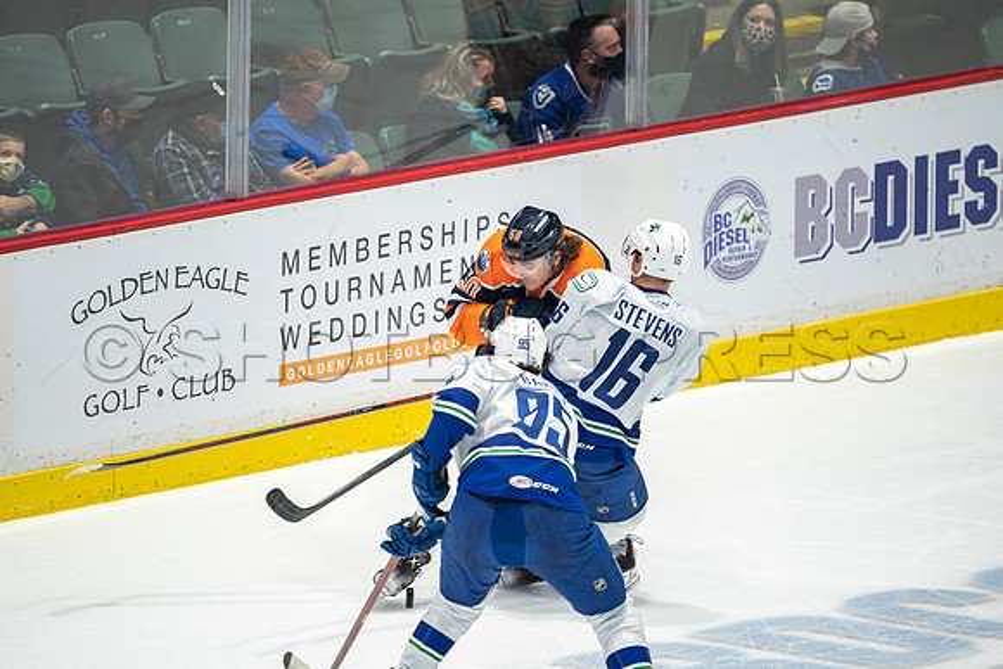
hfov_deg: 3.4
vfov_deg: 2.3
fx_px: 16720
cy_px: 334
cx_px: 502
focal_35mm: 600
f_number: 4
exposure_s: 1/640
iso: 1600
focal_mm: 600
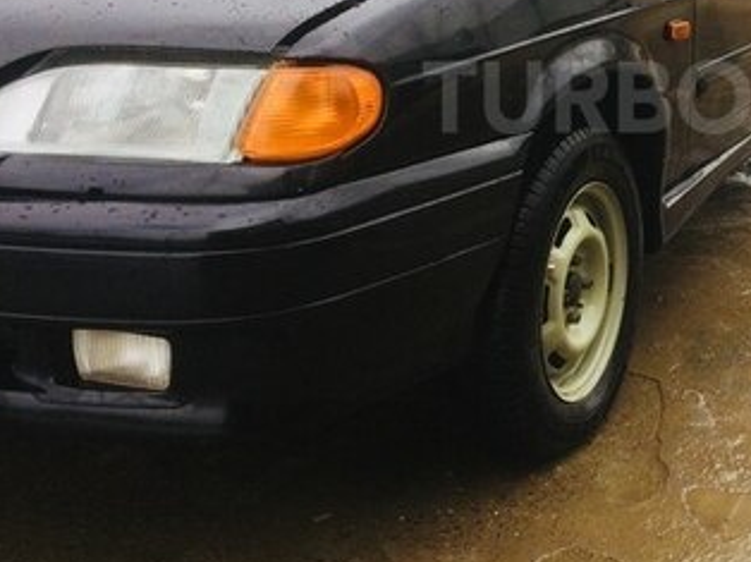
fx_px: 1322
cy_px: 97
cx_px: 667
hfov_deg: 30.4
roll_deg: -3.8
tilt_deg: -9.7
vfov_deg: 23.6
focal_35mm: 61
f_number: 2.2
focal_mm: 4.15
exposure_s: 1/477
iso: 32
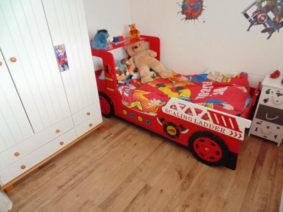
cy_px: 106
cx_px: 142
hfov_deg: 76.4
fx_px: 180
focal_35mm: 22
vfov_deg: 61.1
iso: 320
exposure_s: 1/30
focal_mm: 4
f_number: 3.1
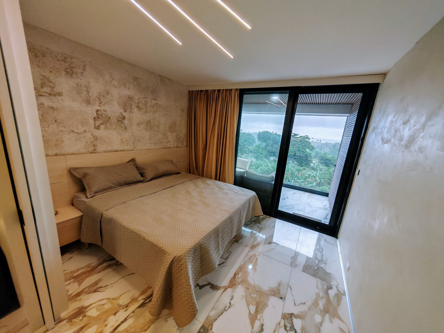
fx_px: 167
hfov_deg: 106.2
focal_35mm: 13
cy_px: 166
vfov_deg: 89.9
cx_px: 222
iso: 100
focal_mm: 1.82
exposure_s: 1/50
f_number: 2
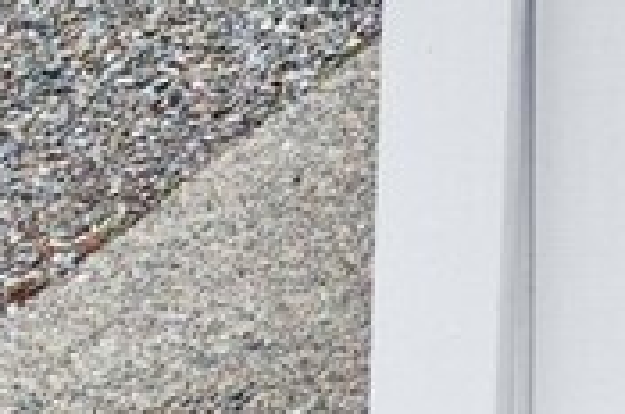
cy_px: -1090
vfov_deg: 6.9
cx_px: 1691
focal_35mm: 165
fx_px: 2859
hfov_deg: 10.2
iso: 640
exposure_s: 1/250
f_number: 6.3
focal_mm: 20
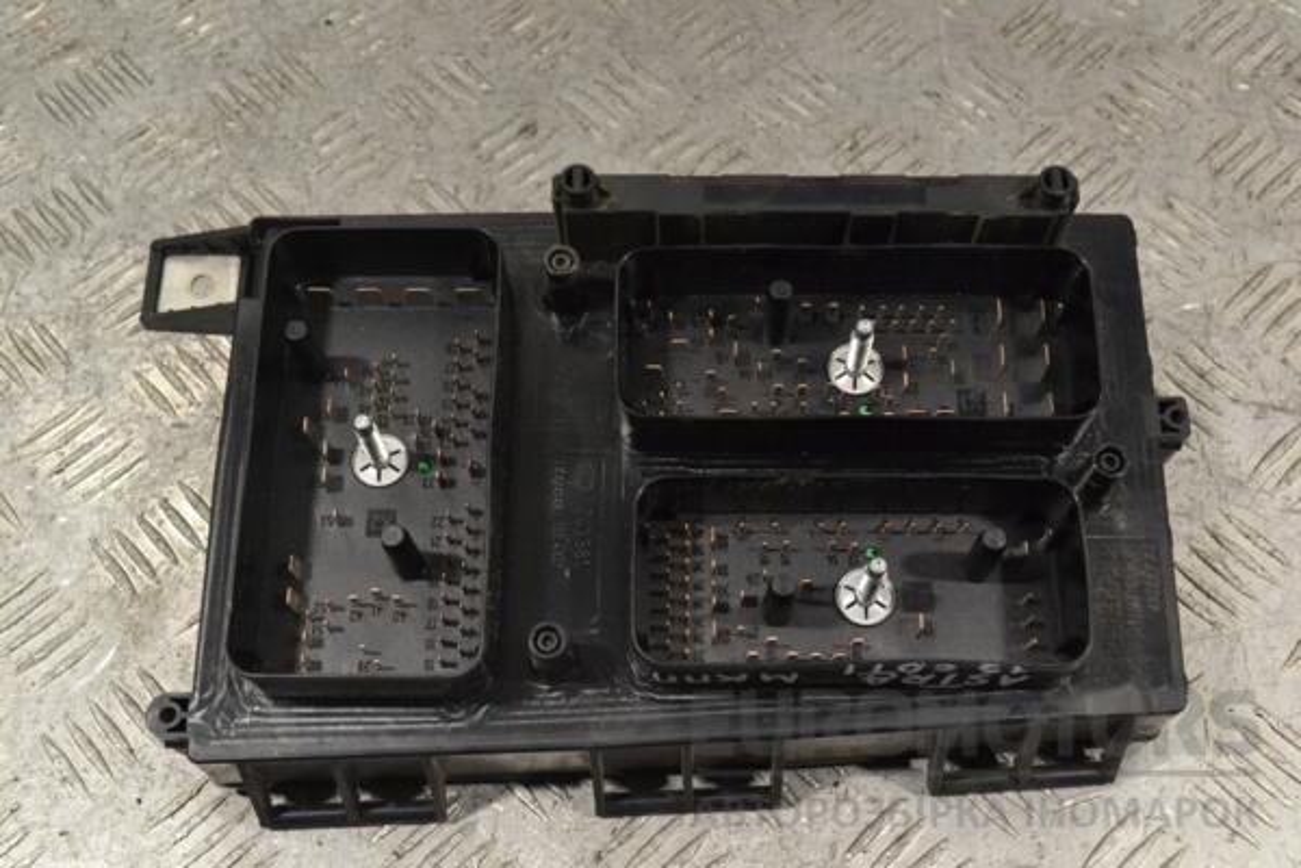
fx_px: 1626
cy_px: 434
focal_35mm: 45
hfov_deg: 43.6
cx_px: 650
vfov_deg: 29.9
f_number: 8
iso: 3200
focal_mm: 30
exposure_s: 1/250
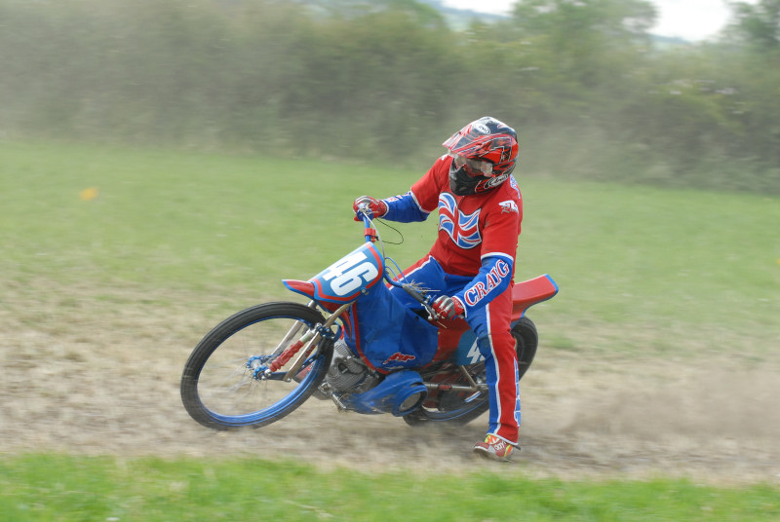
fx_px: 3255
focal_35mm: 150
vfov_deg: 9.2
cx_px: 390
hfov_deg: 13.7
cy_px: 261
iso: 400
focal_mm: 100
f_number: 7.1
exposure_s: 1/320
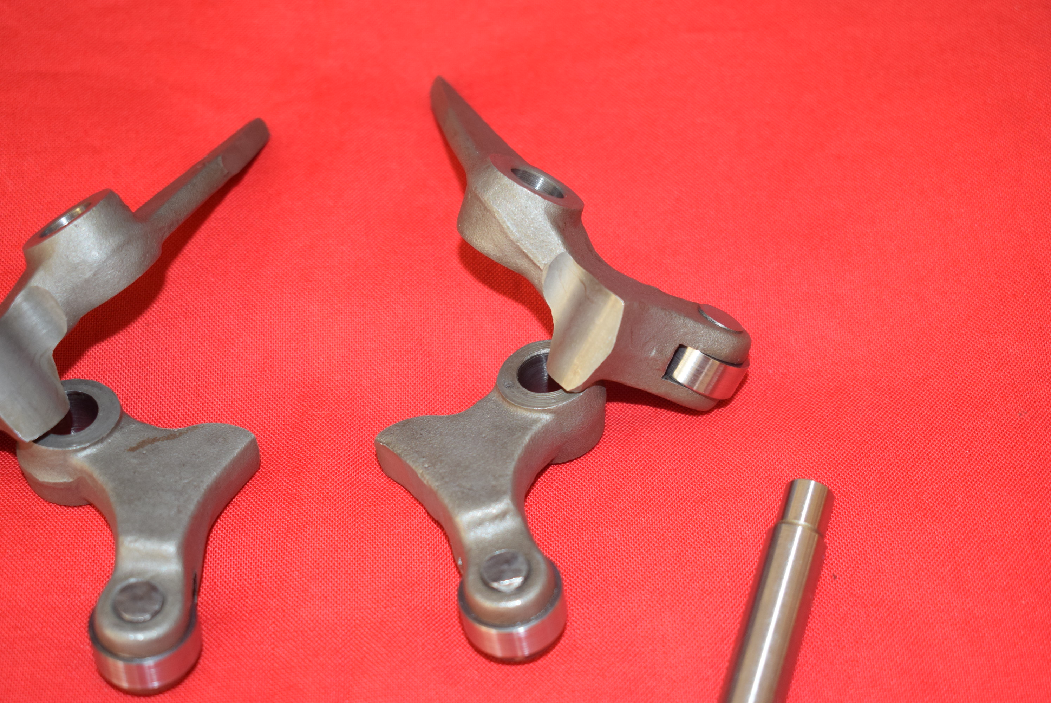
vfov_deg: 23.8
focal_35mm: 57
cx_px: 526
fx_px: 1665
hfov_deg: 35.0
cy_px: 352
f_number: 5
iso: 800
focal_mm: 38
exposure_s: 1/60
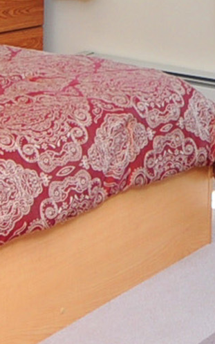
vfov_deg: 21.4
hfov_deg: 14.6
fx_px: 835
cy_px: -82
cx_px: 176
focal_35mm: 89
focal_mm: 10
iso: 200
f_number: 4.5
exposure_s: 1/160
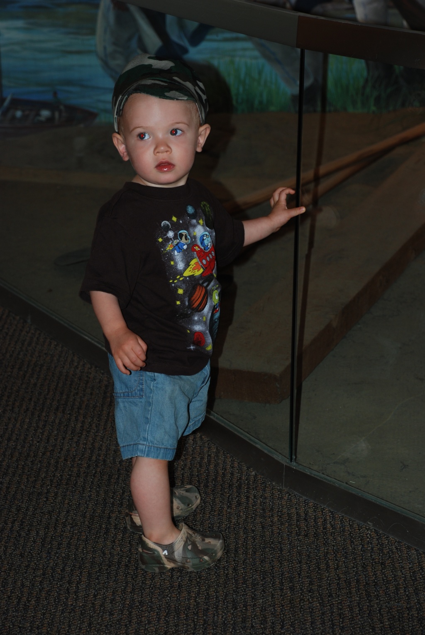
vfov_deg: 19.4
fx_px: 1853
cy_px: 318
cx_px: 212
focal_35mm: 105
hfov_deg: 13.1
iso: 200
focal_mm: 70
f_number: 5.6
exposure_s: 1/60
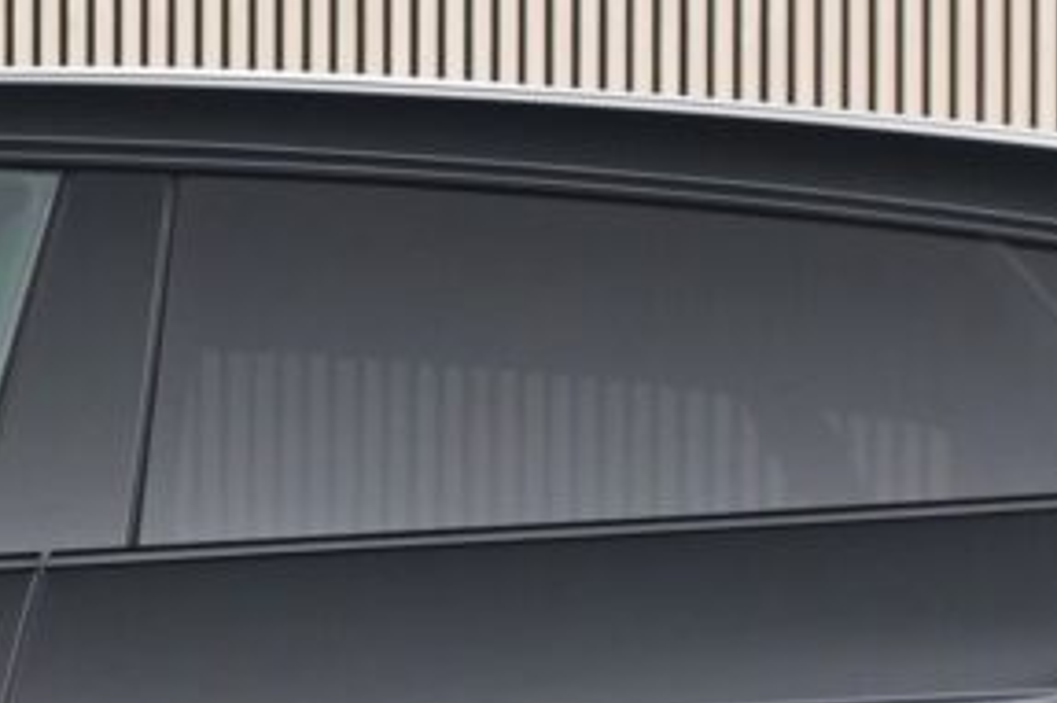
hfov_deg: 8.8
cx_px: -354
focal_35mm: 231
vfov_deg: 5.9
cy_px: 900
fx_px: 6778
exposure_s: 1/40
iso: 900
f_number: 4.5
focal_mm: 26
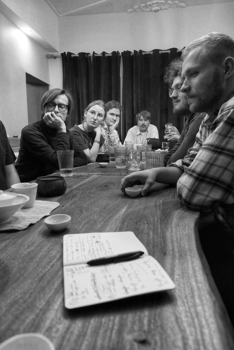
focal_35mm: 24
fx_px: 234
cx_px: 117
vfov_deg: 73.7
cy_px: 175
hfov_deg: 53.2
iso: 1250
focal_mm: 10.9
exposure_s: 1/60
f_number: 2.8
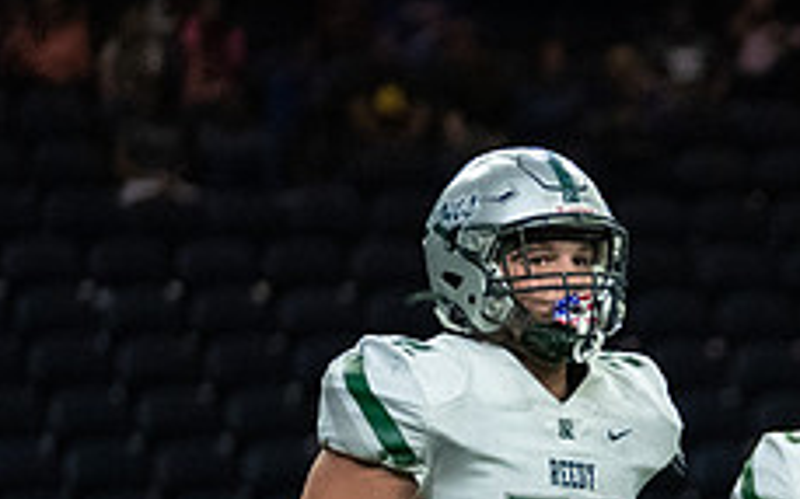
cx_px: 1093
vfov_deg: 2.4
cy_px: 619
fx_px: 12141
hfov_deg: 3.8
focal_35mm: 557
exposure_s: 1/1250
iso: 5000
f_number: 2.8
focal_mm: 134
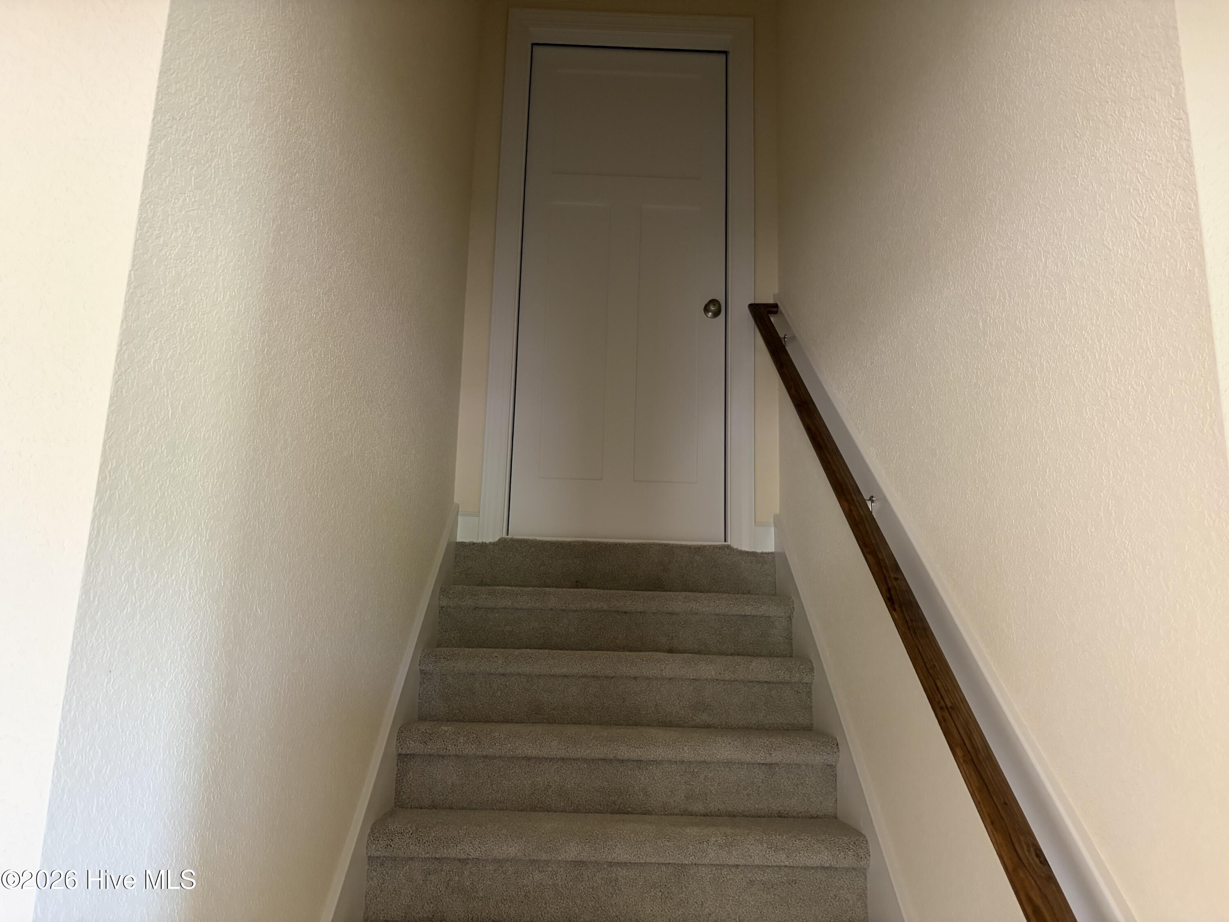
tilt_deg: +12.8
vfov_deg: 53.1
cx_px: 614
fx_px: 923
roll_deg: -1.2
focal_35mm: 26
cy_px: 461
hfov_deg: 67.3
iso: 320
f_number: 1.6
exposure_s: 1/60
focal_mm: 5.96
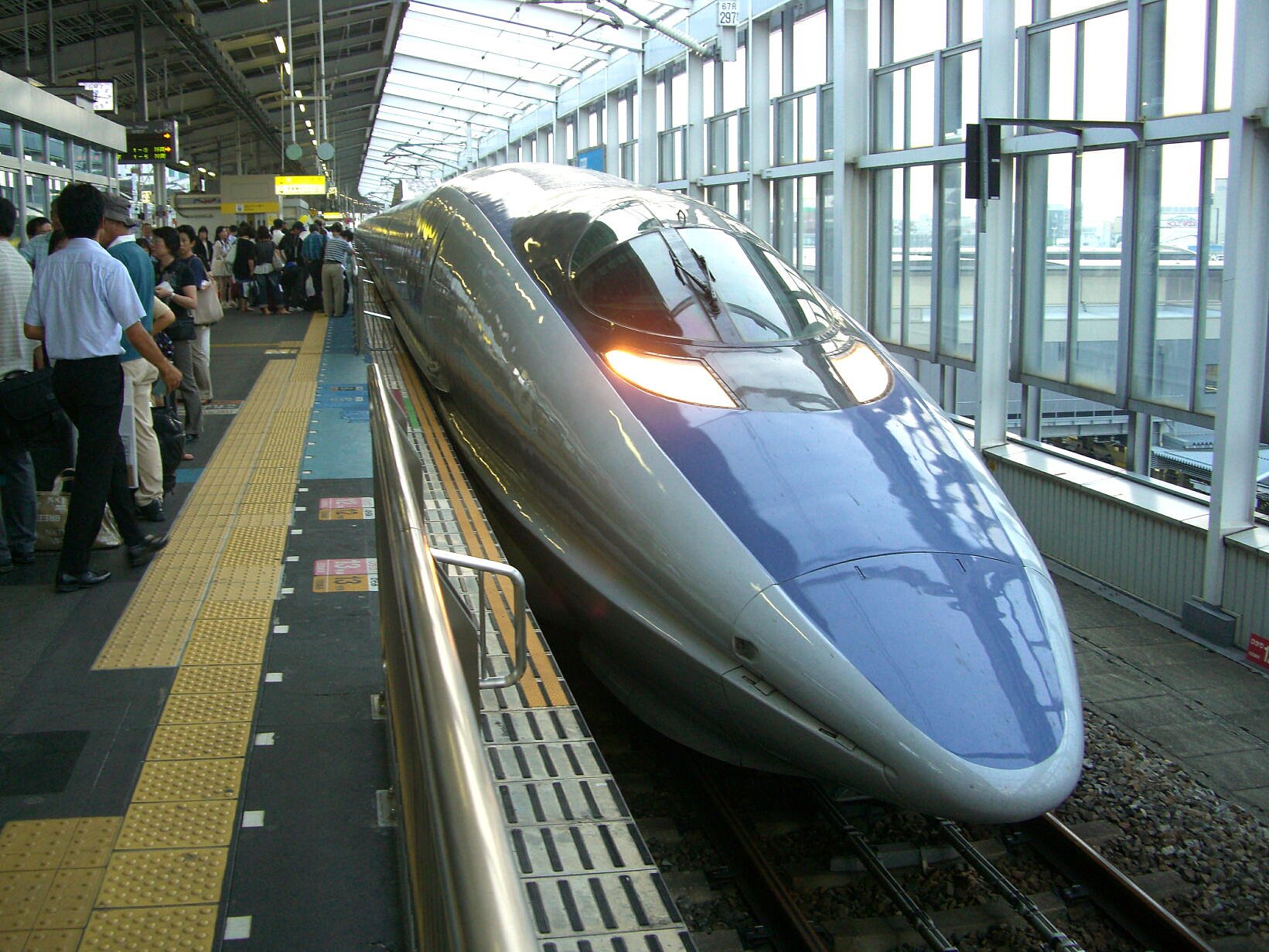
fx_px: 1393
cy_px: 476
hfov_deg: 49.0
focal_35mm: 38
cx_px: 634
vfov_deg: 37.7
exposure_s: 1/60
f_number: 2.8
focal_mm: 7.9
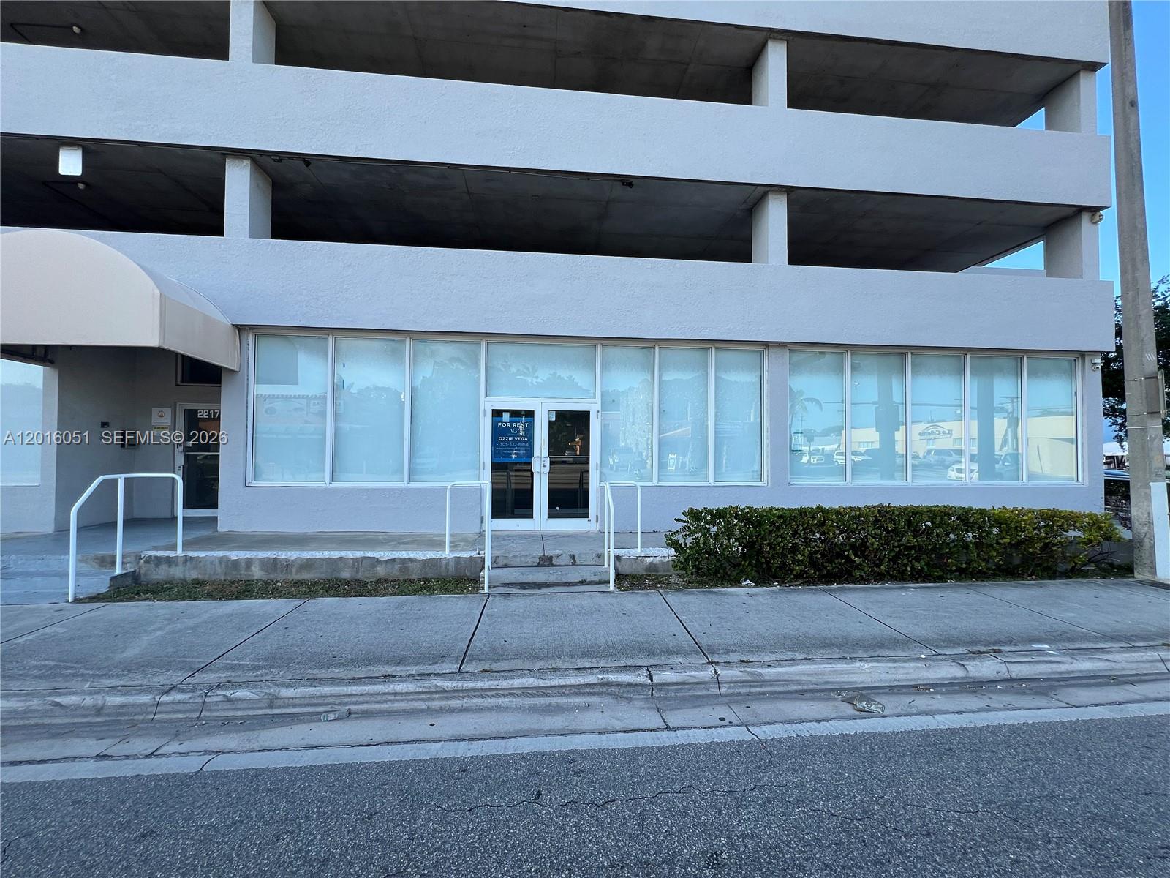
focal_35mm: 13
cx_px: 585
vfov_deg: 89.9
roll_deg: -0.4
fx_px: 439
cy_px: 439
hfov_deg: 106.2
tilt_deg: +1.5
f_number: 1.8
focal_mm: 1.57
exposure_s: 1/457
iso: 32
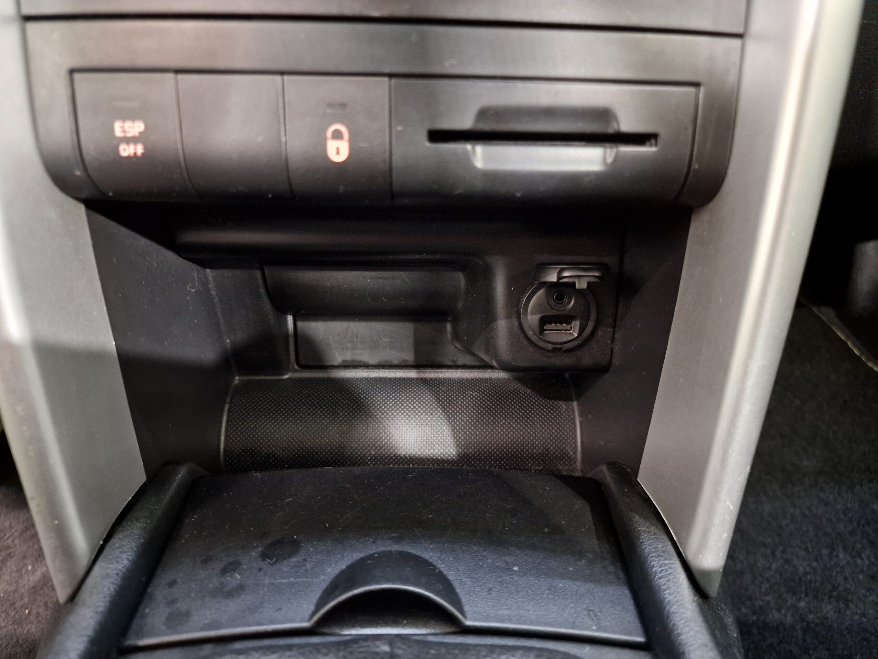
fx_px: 583
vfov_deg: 58.9
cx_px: 439
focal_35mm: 23
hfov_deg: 73.9
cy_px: 330
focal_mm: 6.4
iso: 800
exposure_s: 1/10
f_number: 1.8
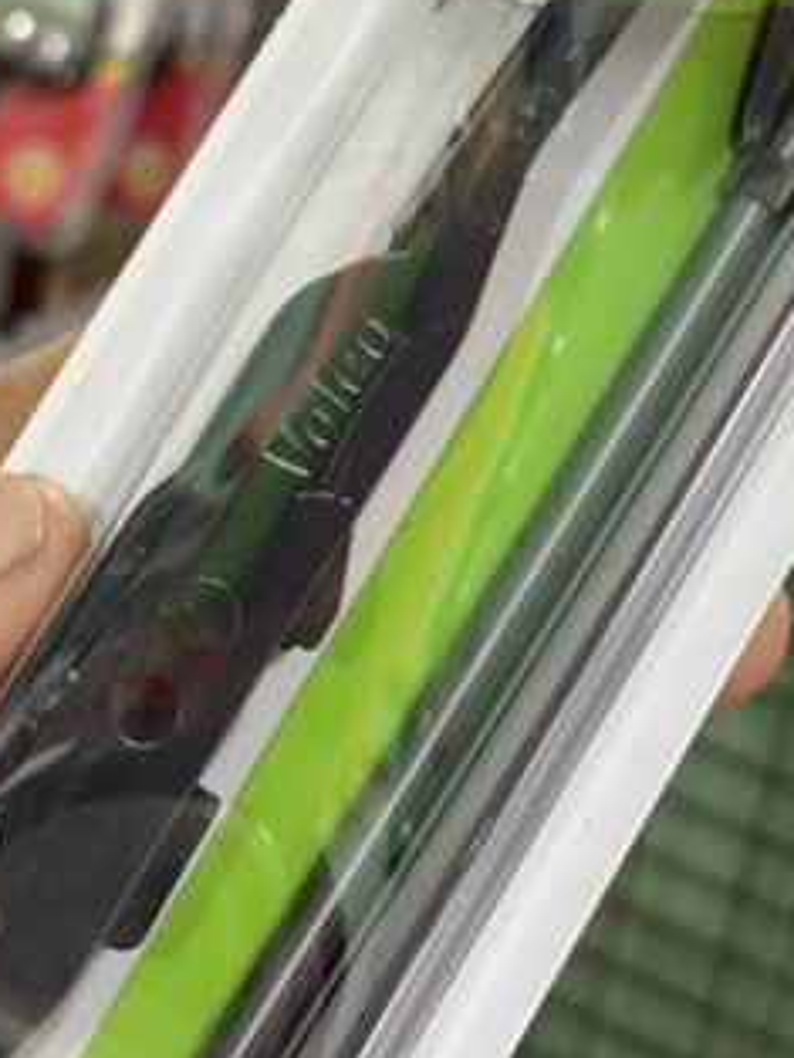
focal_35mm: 133
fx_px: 4065
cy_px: 169
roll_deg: -11.2
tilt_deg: -17.2
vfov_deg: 14.7
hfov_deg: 11.2
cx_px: 429
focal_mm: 6
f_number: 2
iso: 125
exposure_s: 1/33
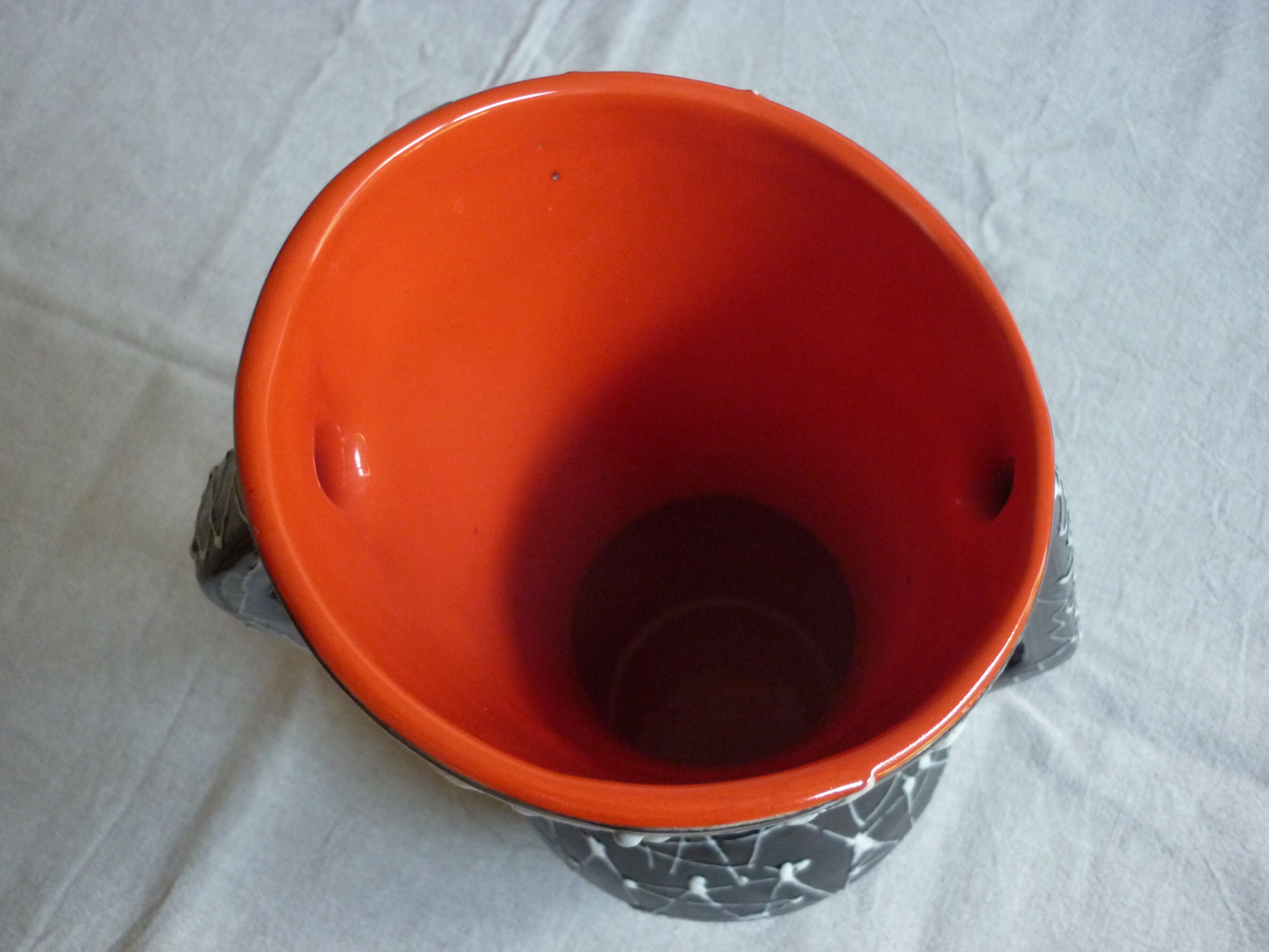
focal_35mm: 33
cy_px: 476
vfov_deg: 42.9
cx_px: 634
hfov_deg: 55.4
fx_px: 1210
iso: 400
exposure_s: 1/20
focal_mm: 5.5
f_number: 2.8
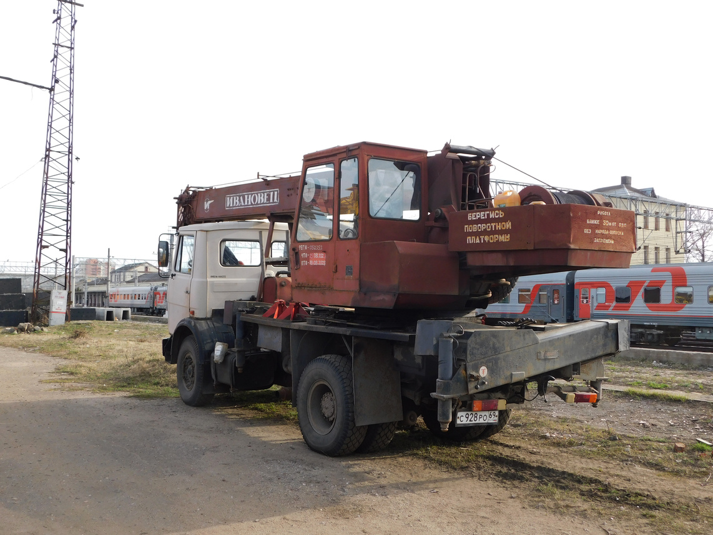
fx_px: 742
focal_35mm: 36
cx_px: 356
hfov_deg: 51.3
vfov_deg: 39.7
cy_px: 268
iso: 125
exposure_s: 1/320
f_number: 3.5
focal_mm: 6.3
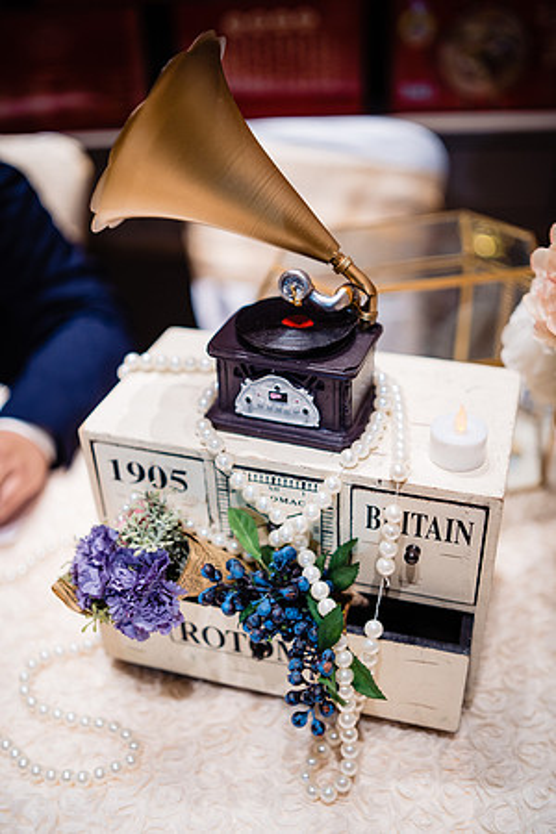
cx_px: 278
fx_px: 811
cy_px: 417
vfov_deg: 54.4
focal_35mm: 35
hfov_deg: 37.9
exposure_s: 1/160
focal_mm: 35
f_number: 1.4
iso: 800
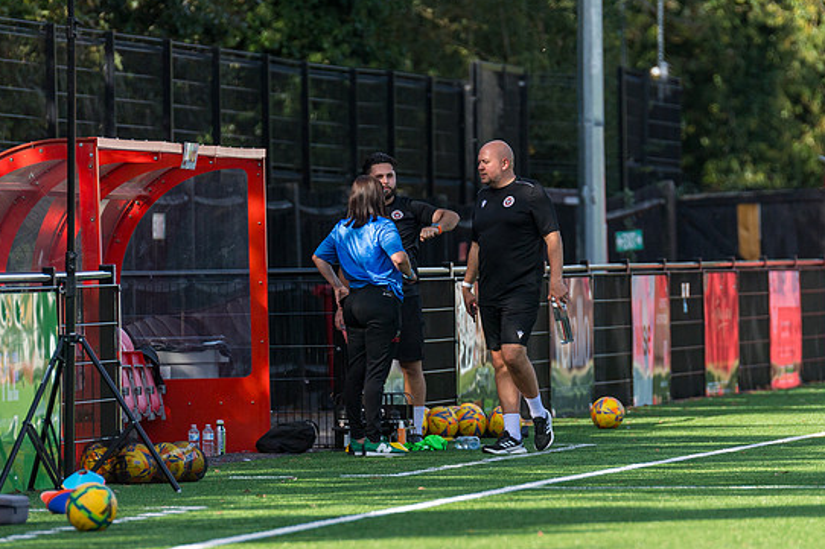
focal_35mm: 482
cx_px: 419
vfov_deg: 2.9
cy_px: 273
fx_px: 11042
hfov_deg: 4.3
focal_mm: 300
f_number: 4
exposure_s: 1/2000
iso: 200
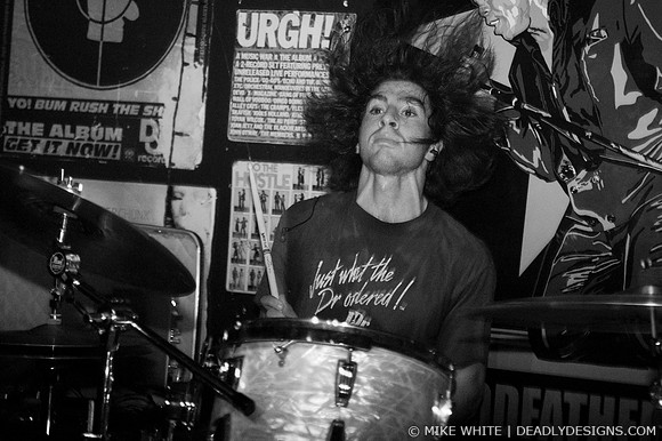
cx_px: 331
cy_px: 220
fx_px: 1433
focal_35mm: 78
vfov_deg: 17.5
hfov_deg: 26.0
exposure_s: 1/40
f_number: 2.8
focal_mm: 52
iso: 800
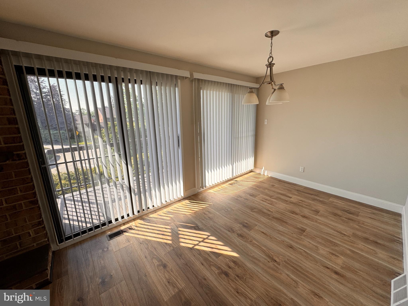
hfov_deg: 102.1
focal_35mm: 14
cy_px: 153
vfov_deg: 85.7
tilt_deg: -12.6
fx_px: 165
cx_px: 204
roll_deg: +0.7
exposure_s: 1/456
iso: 40
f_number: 2.2
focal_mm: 2.22
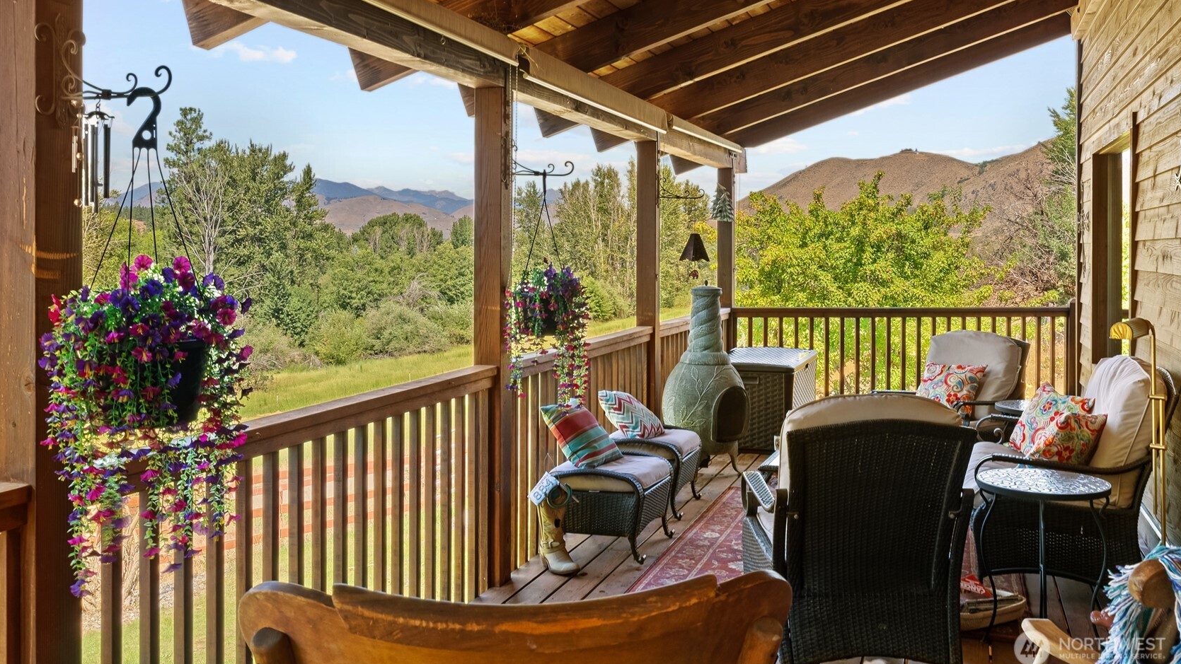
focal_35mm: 34
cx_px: 587
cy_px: 275
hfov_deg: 58.4
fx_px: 1057
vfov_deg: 34.8
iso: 400
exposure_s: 1/5
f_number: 14
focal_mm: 31.7
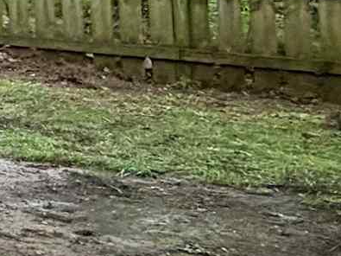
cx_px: -719
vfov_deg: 12.8
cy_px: -148
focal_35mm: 109
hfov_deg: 10.8
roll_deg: +1.1
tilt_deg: +3.6
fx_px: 1073
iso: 64
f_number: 2.2
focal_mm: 2.22
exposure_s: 1/121
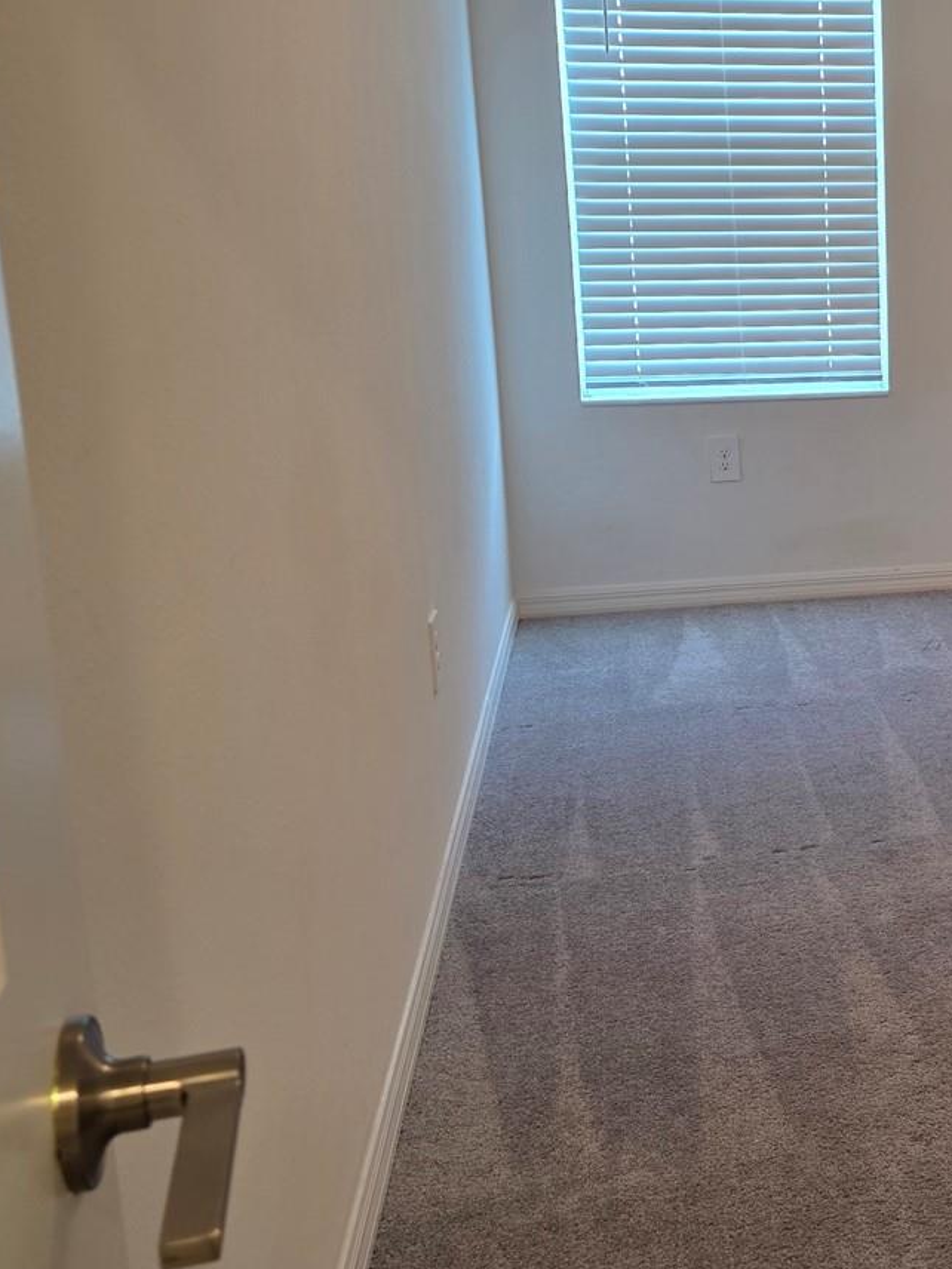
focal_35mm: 43
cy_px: 522
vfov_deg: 43.7
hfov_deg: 30.8
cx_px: 983
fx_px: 1577
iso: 100
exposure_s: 1/52
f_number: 1.7
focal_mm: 6.3
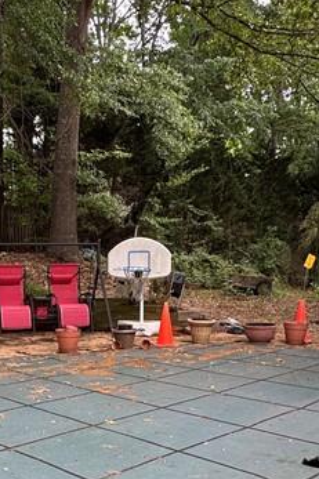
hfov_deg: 30.3
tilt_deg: -9.6
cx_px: 55
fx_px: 572
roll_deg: +1.2
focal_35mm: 43
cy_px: 349
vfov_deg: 44.2
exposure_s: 1/99
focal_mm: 2.22
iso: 40
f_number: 2.2
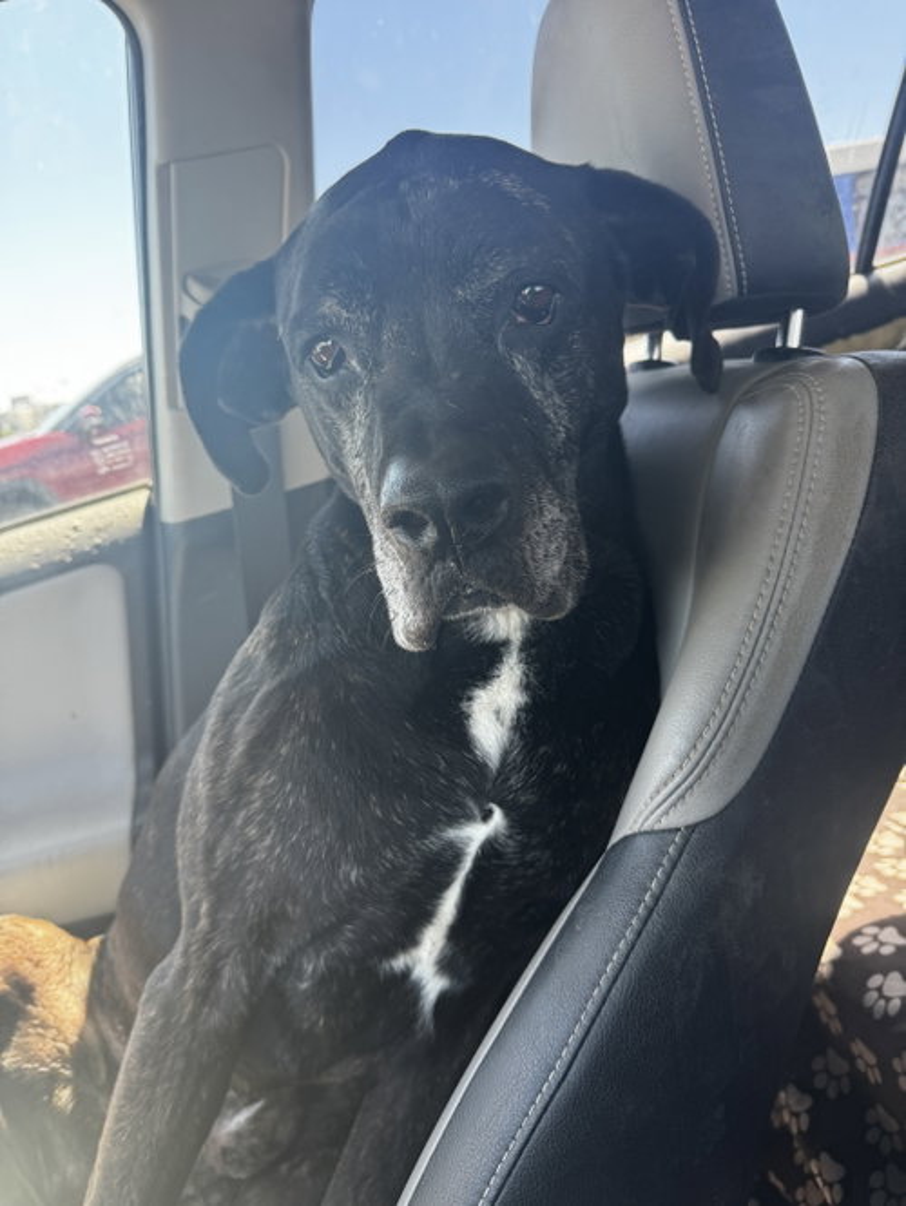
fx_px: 837
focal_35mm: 24
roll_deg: +7.2
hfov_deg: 56.8
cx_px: 453
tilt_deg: -15.9
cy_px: 603
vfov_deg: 71.6
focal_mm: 6.76
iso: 100
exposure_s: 1/136
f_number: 1.78
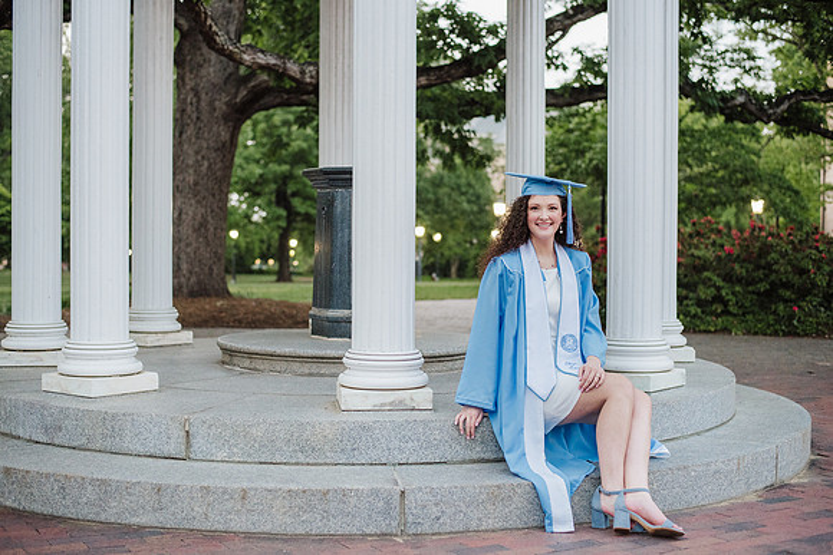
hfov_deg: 39.6
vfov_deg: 27.0
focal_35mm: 50
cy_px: 278
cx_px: 416
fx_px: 1157
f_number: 2.5
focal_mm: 50
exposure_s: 1/400
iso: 1600
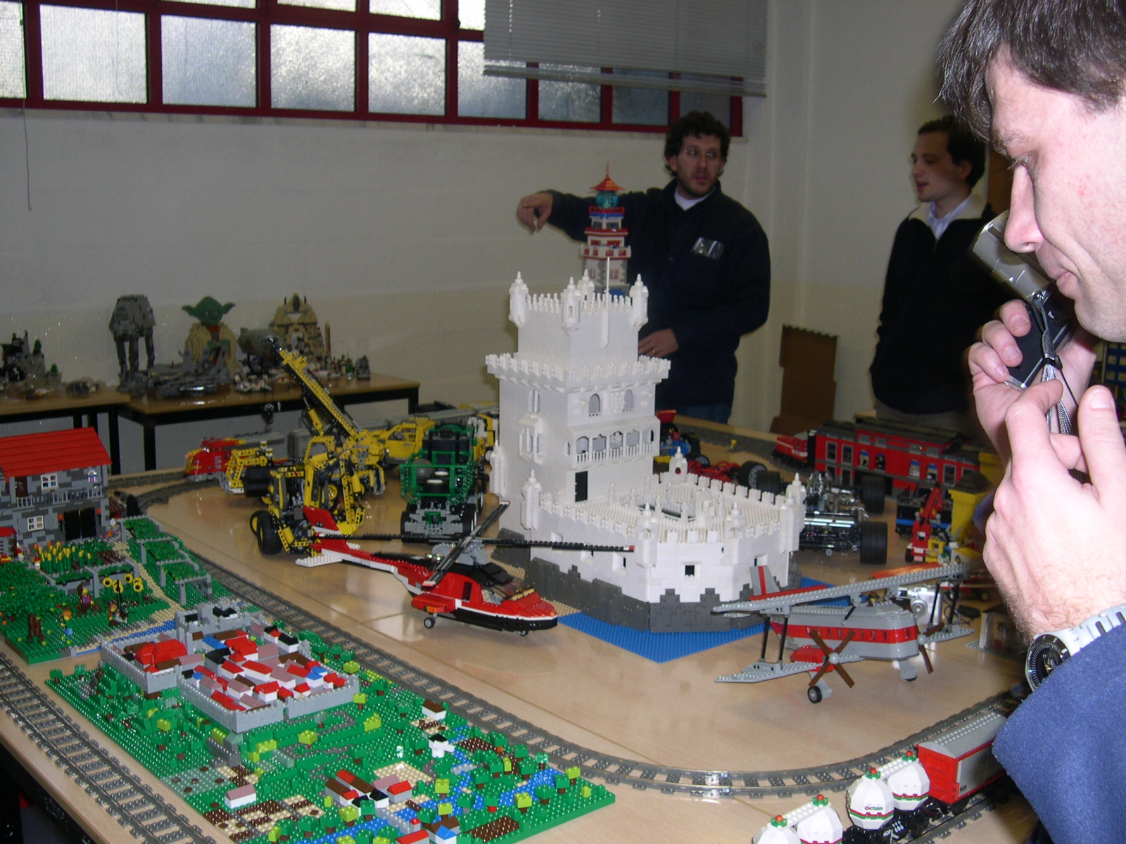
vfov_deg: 37.7
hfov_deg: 49.0
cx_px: 563
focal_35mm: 38
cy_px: 422
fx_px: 1236
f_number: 2.8
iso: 100
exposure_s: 1/60
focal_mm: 8
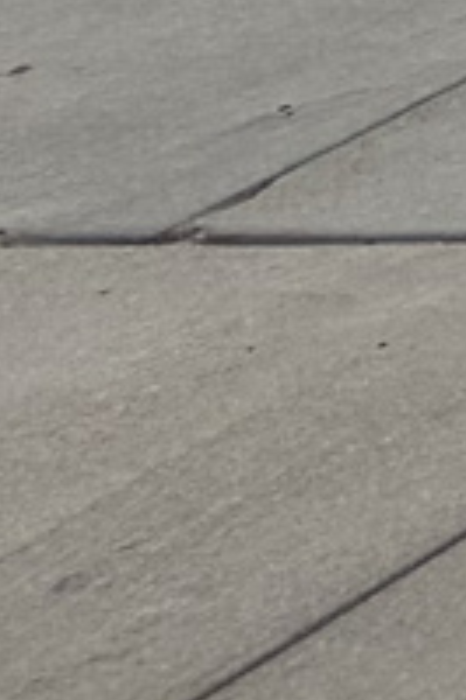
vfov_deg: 11.2
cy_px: -1040
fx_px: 2898
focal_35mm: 149
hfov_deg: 4.7
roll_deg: -2.3
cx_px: 3104
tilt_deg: +0.4
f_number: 2.2
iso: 32
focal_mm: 2.22
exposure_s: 1/770
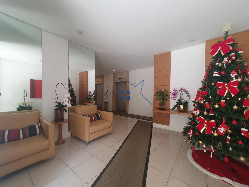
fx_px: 94
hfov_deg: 106.2
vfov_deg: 89.9
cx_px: 124
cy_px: 94
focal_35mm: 13
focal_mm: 1.8
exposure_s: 1/60
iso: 100
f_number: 2.2
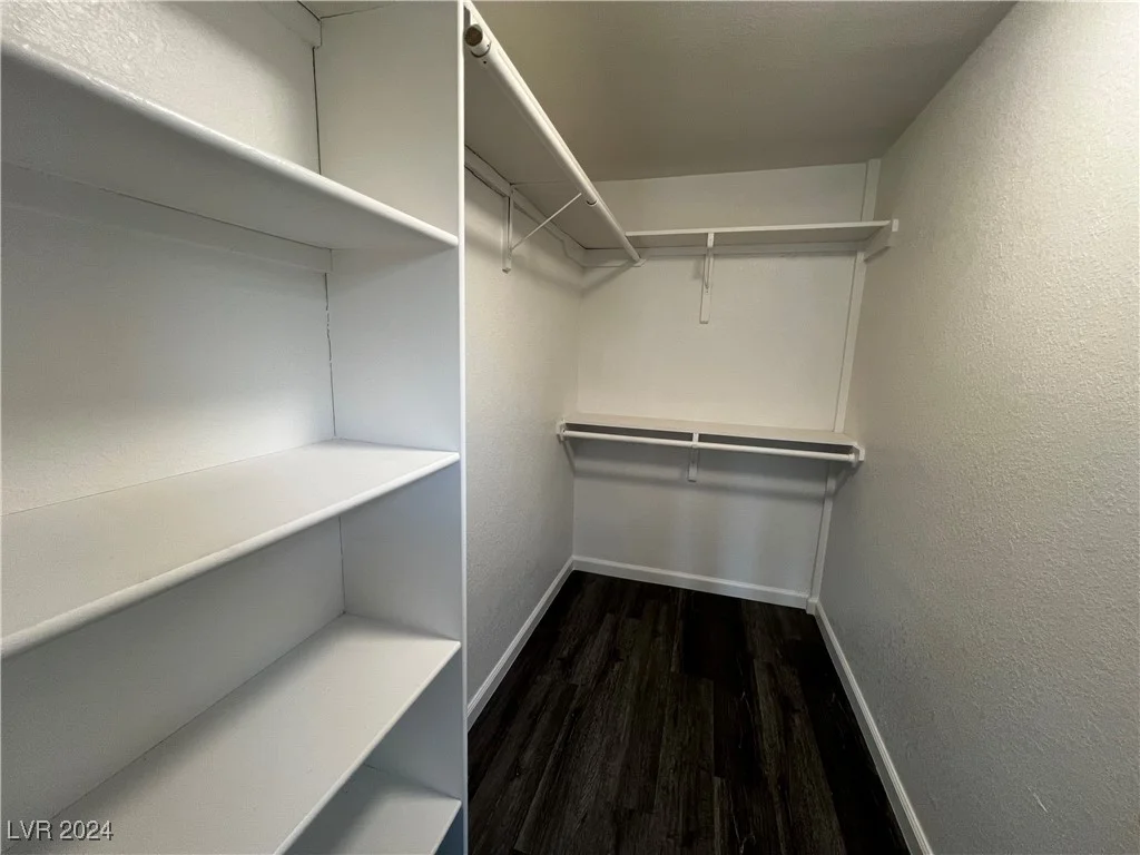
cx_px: 570
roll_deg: -1.7
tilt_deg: -10.5
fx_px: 428
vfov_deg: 89.9
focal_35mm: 13
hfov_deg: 106.2
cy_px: 428
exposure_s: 1/120
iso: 200
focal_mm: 1.57
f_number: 1.8
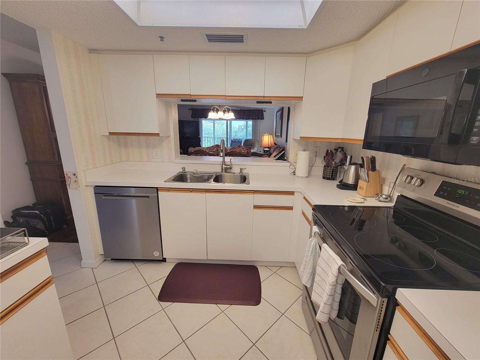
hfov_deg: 106.2
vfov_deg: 89.9
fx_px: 180
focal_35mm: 13
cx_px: 240
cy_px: 180
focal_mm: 2.2
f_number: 2.2
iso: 100
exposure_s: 1/60.2
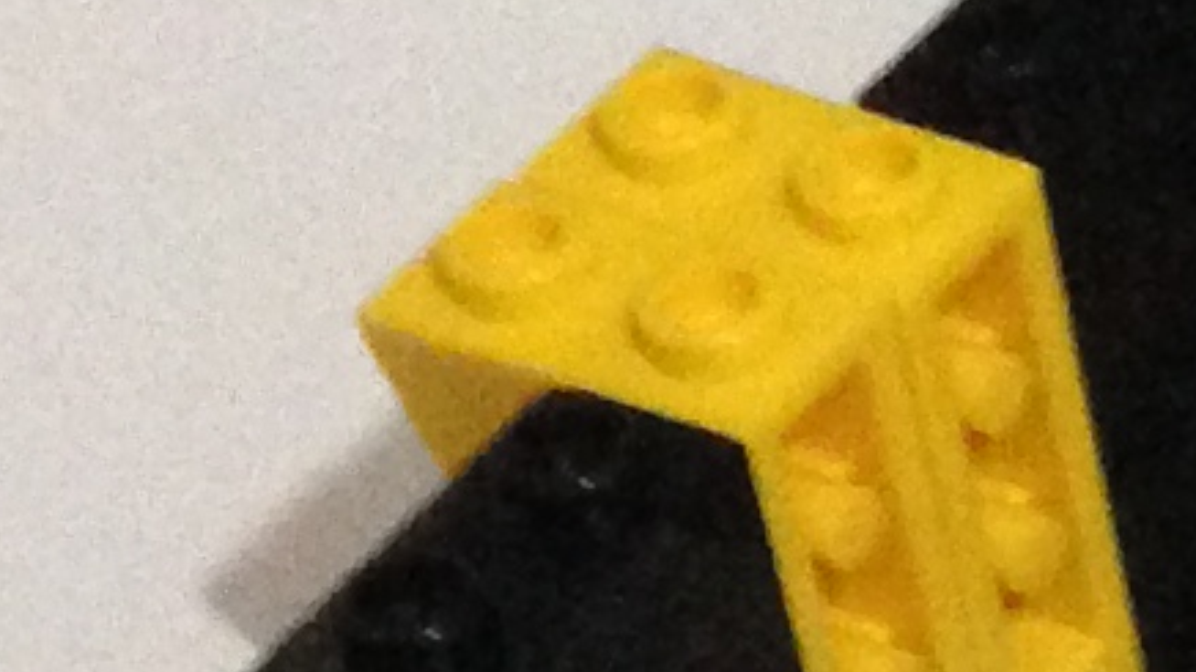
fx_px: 8529
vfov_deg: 4.5
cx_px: 3673
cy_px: 58
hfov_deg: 7.1
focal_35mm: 269
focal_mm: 4.12
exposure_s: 1/17
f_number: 2.4
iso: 400
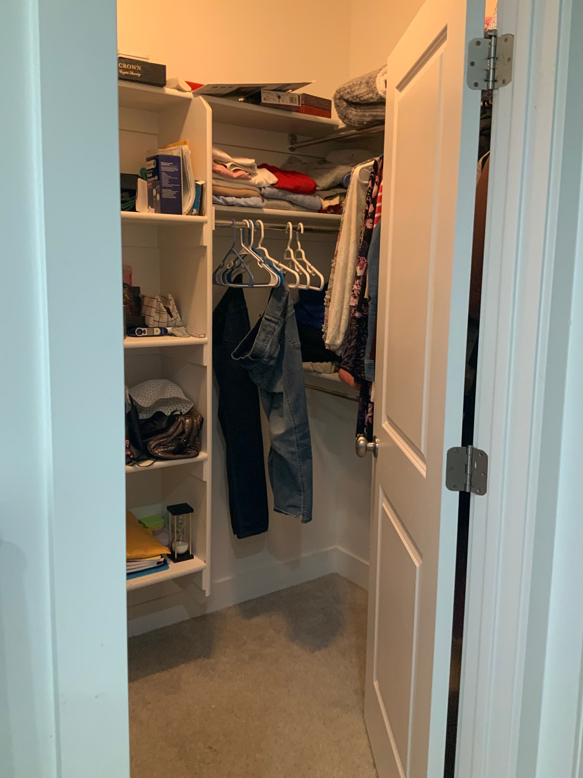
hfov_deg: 45.4
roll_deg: -1.0
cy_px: 364
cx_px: 284
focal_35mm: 31
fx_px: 696
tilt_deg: -7.5
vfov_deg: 58.3
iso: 160
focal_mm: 3
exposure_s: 1/60
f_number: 1.8
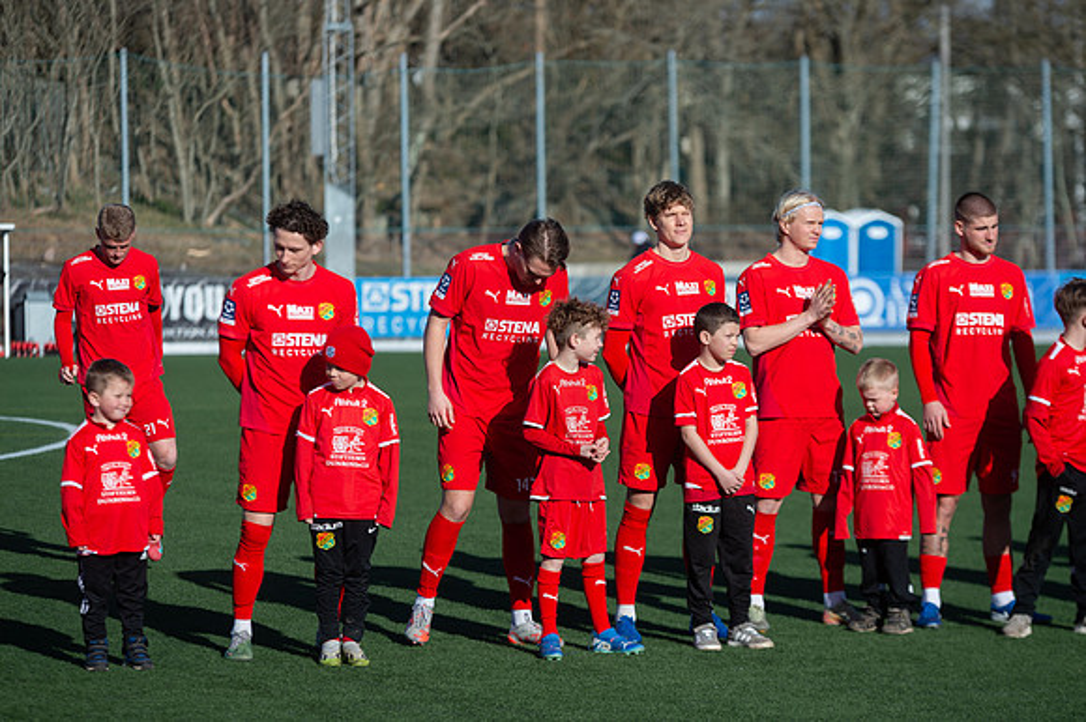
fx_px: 4528
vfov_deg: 9.1
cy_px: 361
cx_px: 543
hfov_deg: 13.7
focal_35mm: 150
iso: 100
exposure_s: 1/1000
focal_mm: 150
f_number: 4
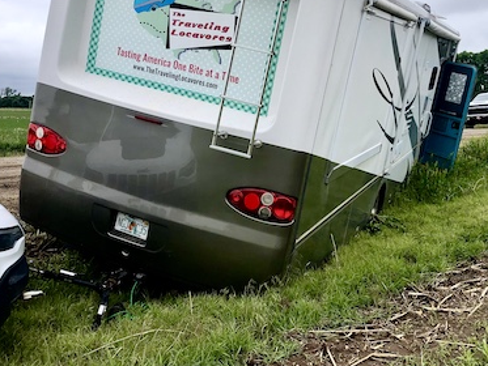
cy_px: 128
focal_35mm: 45
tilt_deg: -1.1
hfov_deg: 42.0
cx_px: 268
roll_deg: -1.1
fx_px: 635
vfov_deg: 32.0
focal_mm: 4
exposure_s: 1/1066
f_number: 1.8
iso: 20
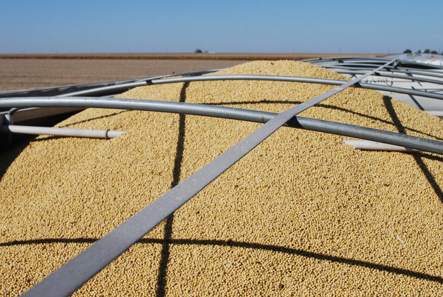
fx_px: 592
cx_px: 222
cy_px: 148
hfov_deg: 41.1
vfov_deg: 28.2
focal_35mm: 48
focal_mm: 32
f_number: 9
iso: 100
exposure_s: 1/320
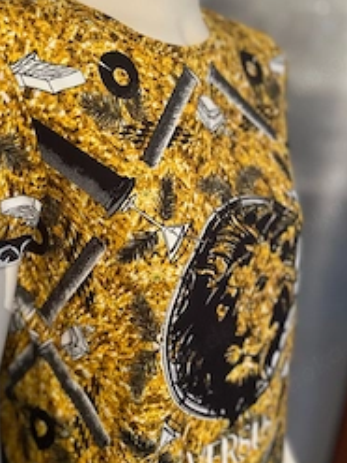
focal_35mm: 42
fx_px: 561
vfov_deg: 44.8
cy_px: 237
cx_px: 78
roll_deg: -3.3
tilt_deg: -17.0
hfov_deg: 33.5
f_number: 1.6
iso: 500
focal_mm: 5.1
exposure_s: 1/25
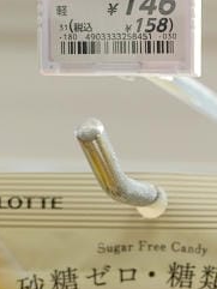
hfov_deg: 8.9
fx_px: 1278
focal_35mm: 153
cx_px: 505
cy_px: 325
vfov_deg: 12.7
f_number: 4.5
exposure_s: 1/80
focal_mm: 32
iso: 100
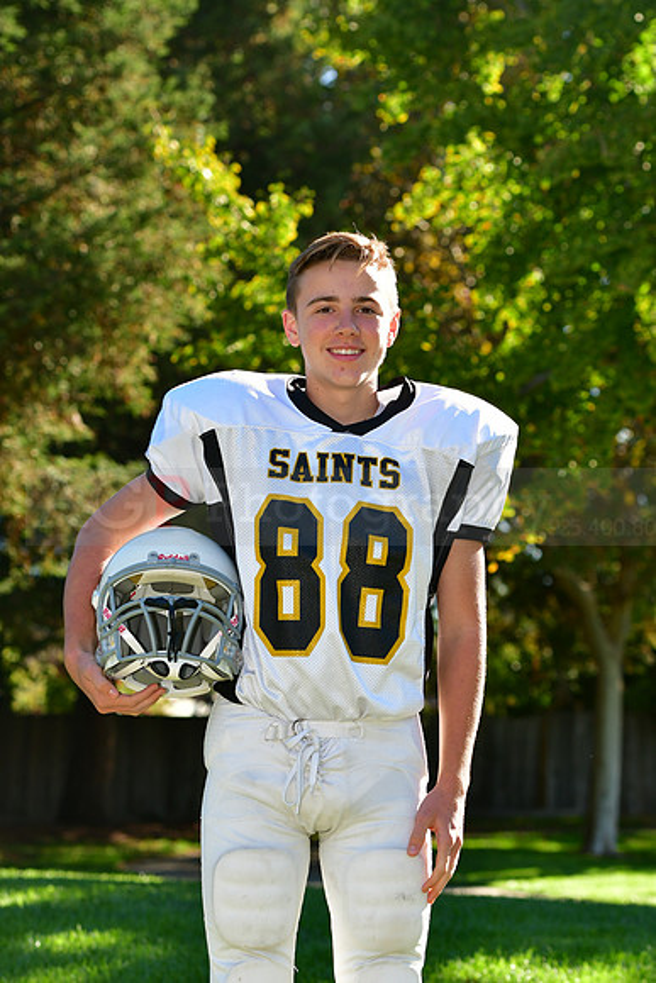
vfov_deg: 17.5
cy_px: 492
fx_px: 3196
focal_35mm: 117
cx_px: 328
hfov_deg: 11.7
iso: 400
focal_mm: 78
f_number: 4.5
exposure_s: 1/1000
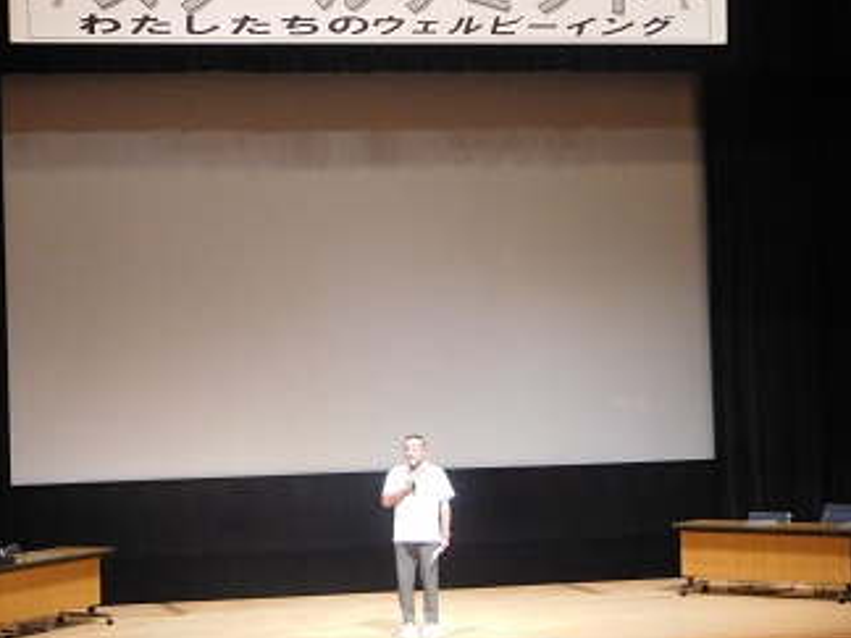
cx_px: 381
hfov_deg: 17.7
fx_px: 2729
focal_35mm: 111
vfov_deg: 13.3
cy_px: 305
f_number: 4.8
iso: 800
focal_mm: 17.8
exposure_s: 1/20
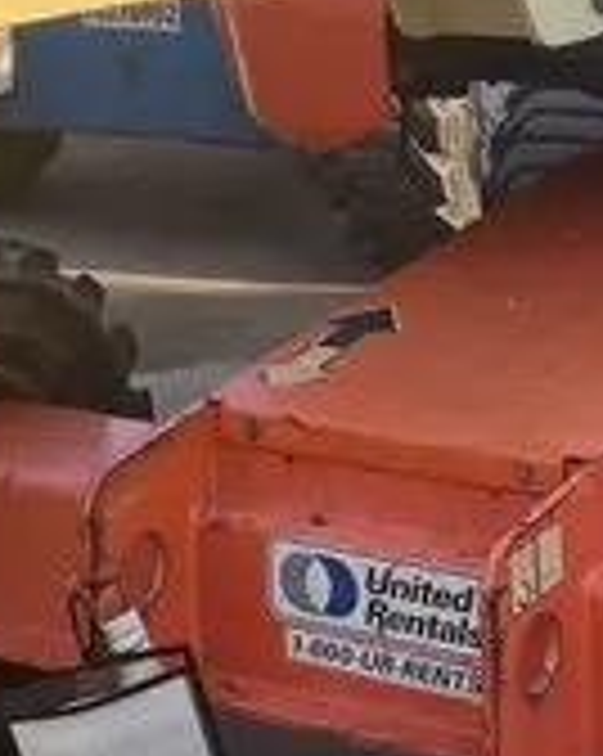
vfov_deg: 17.1
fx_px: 2481
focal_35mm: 111
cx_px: 522
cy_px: 74
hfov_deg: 13.8
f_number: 1.6
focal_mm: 4.2
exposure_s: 1/1855
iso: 50
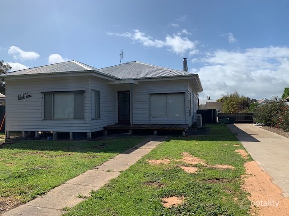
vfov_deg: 53.1
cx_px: 144
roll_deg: +0.5
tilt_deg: +2.4
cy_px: 108
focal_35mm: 26
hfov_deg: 67.3
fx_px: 217
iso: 25
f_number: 1.8
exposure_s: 1/3788
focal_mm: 4.25
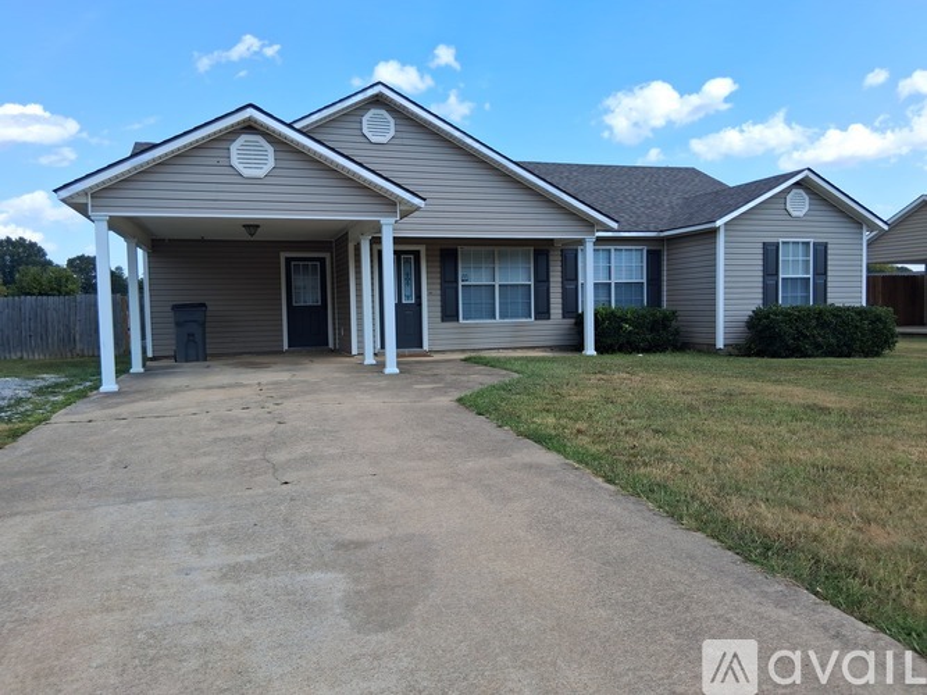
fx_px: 696
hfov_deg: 67.3
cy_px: 348
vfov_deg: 53.0
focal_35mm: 26
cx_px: 464
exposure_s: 1/401
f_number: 1.8
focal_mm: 3.98
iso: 25
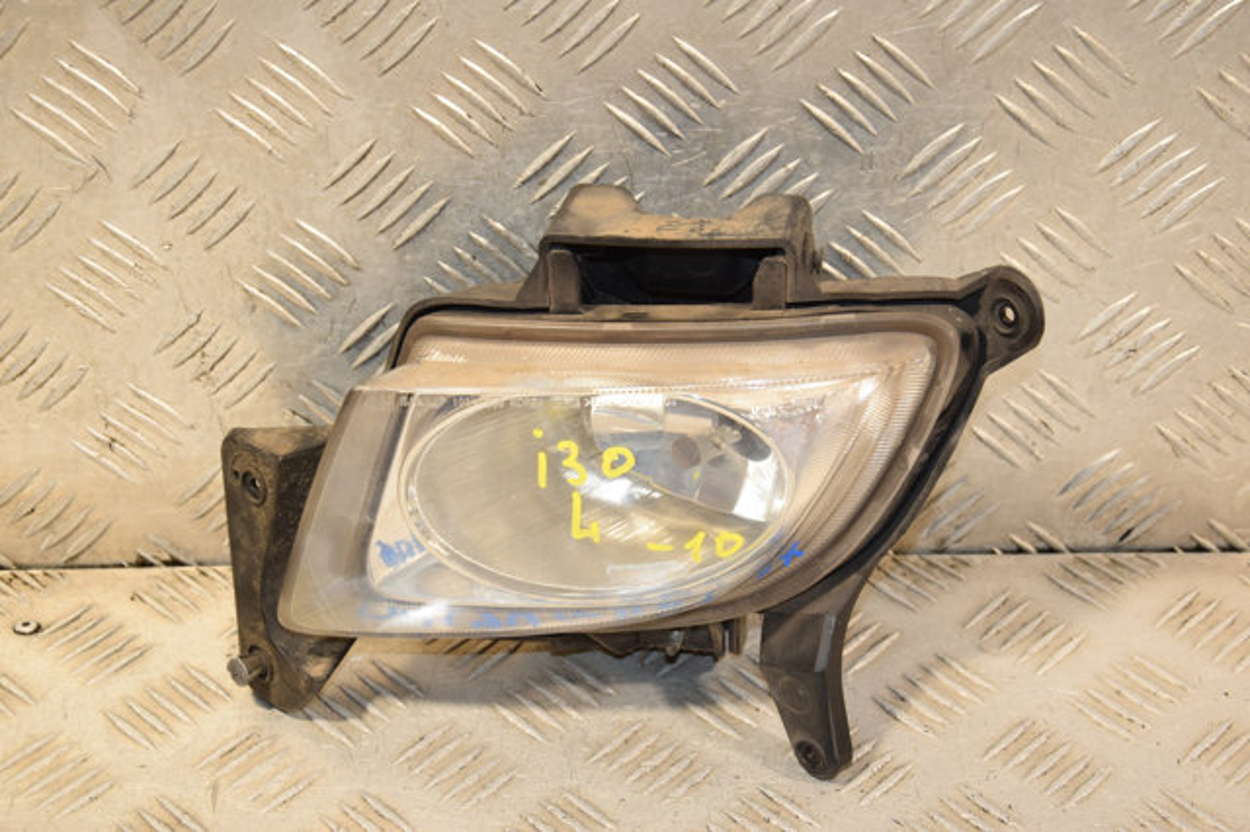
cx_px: 625
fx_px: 2707
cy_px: 416
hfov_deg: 26.0
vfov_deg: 17.5
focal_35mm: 78
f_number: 5.6
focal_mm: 52
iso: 800
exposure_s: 1/200
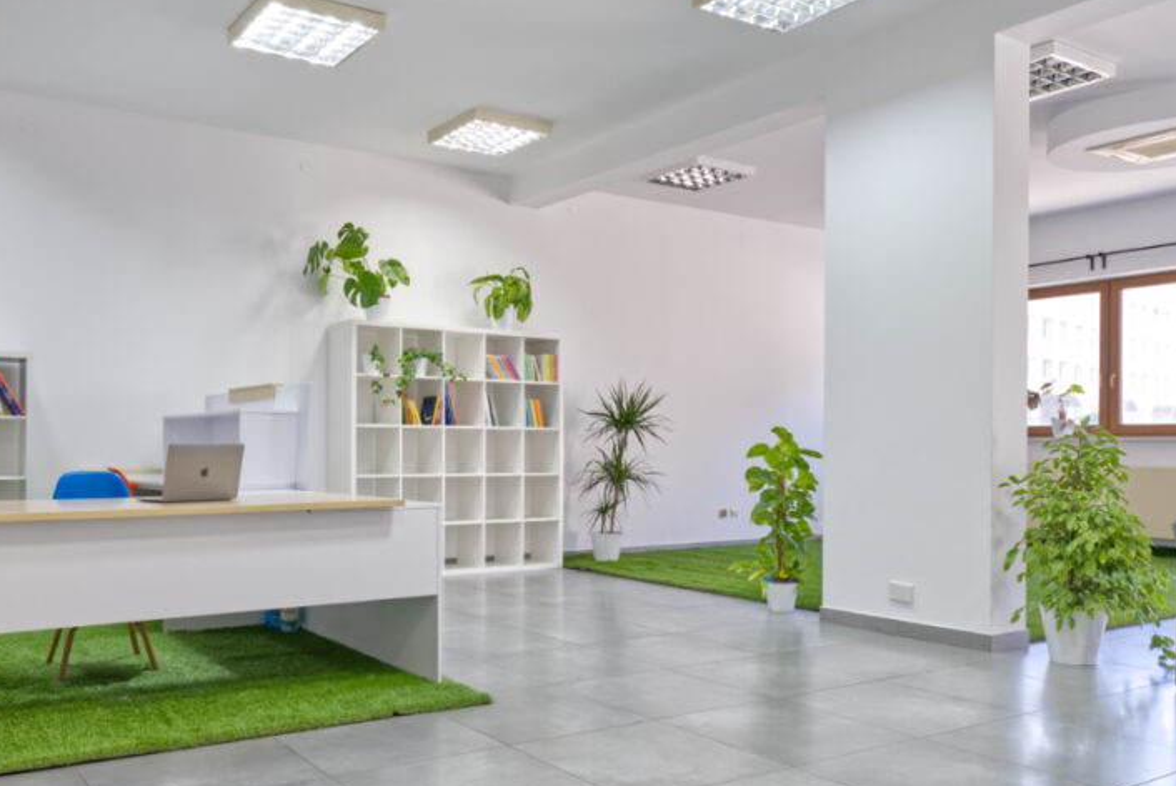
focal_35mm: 29
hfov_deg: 62.9
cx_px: 460
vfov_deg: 45.0
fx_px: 948
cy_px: 418
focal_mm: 13.2
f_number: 8
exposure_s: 1/2.5
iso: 160
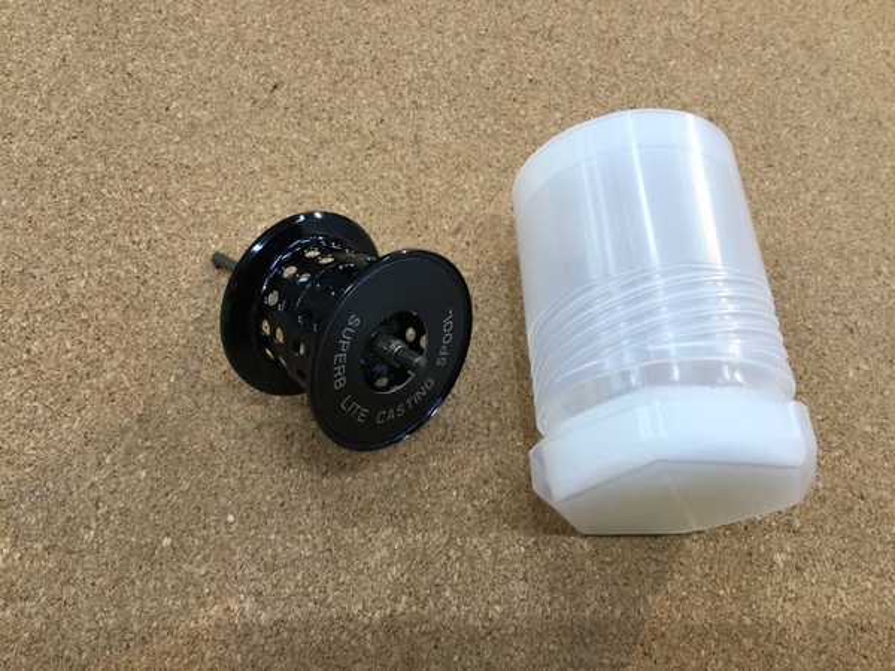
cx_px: 448
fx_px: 802
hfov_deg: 58.4
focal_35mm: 31
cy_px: 336
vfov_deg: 45.4
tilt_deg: -61.9
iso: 25
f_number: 2.4
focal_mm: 3.3
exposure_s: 1/30
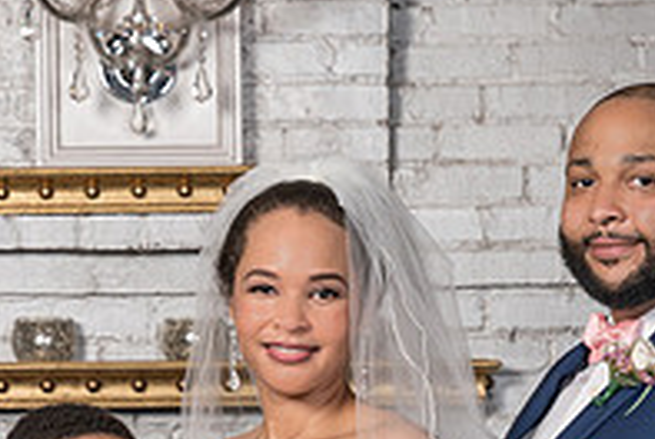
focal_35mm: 226
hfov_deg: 9.1
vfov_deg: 6.1
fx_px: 4118
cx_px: 107
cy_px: 480
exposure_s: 1/200
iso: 200
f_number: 5.6
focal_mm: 65
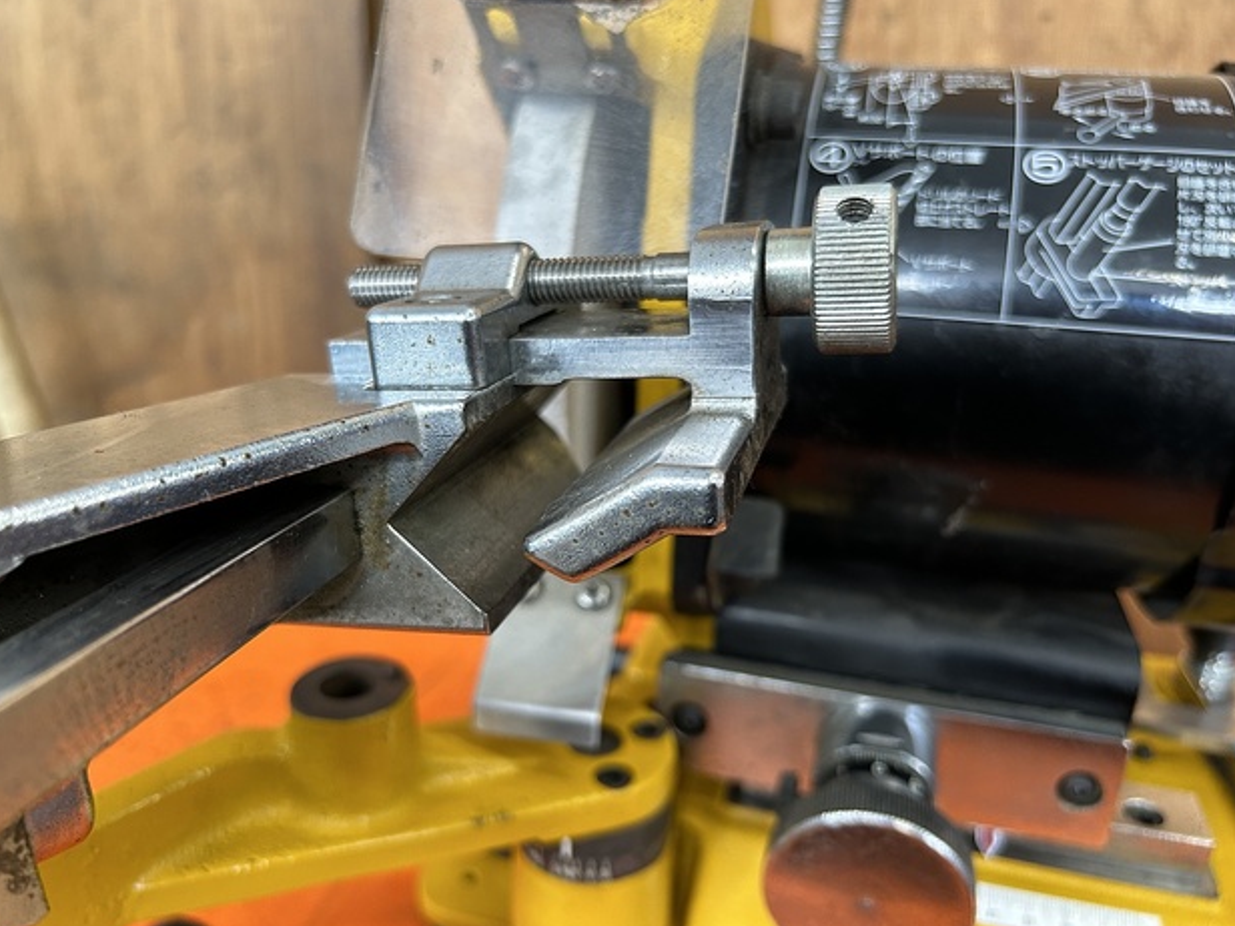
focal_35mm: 27
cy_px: 459
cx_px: 613
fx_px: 963
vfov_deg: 51.4
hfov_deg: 65.3
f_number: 1.5
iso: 125
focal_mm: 5.7
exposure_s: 1/60
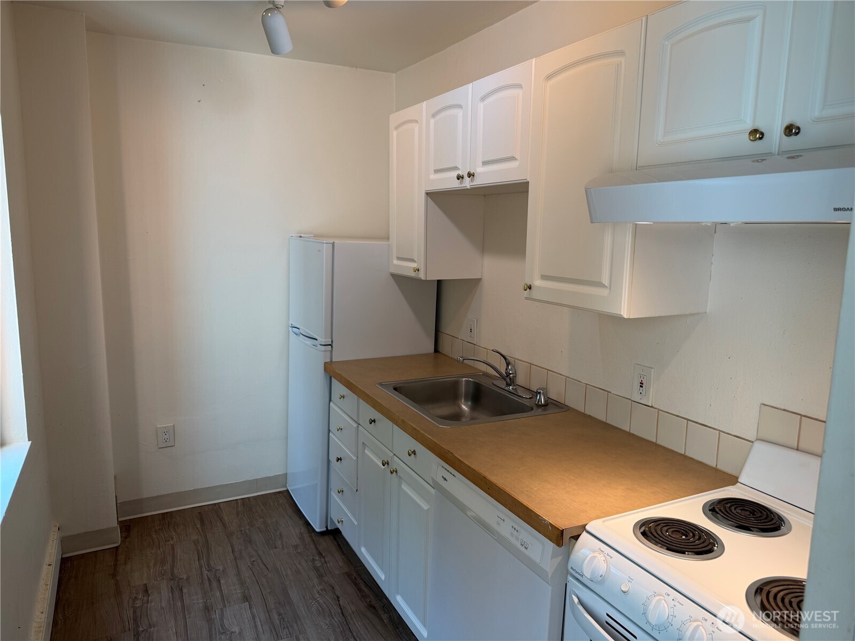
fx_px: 593
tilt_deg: -8.9
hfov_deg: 71.6
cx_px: 428
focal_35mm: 24
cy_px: 320
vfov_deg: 56.8
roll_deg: -1.1
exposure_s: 1/120
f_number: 1.78
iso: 50
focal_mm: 6.76
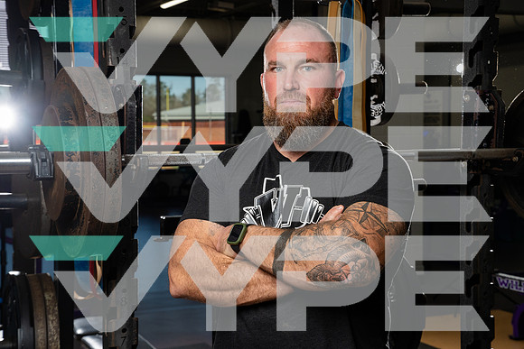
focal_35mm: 60
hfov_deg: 33.4
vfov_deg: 22.6
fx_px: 873
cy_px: 174
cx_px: 262
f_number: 8
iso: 640
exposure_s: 1/250
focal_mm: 60
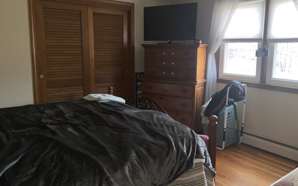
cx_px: 148
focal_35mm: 31
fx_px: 252
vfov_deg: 40.6
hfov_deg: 61.2
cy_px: 83
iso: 32
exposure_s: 1/40
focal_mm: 3
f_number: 1.8
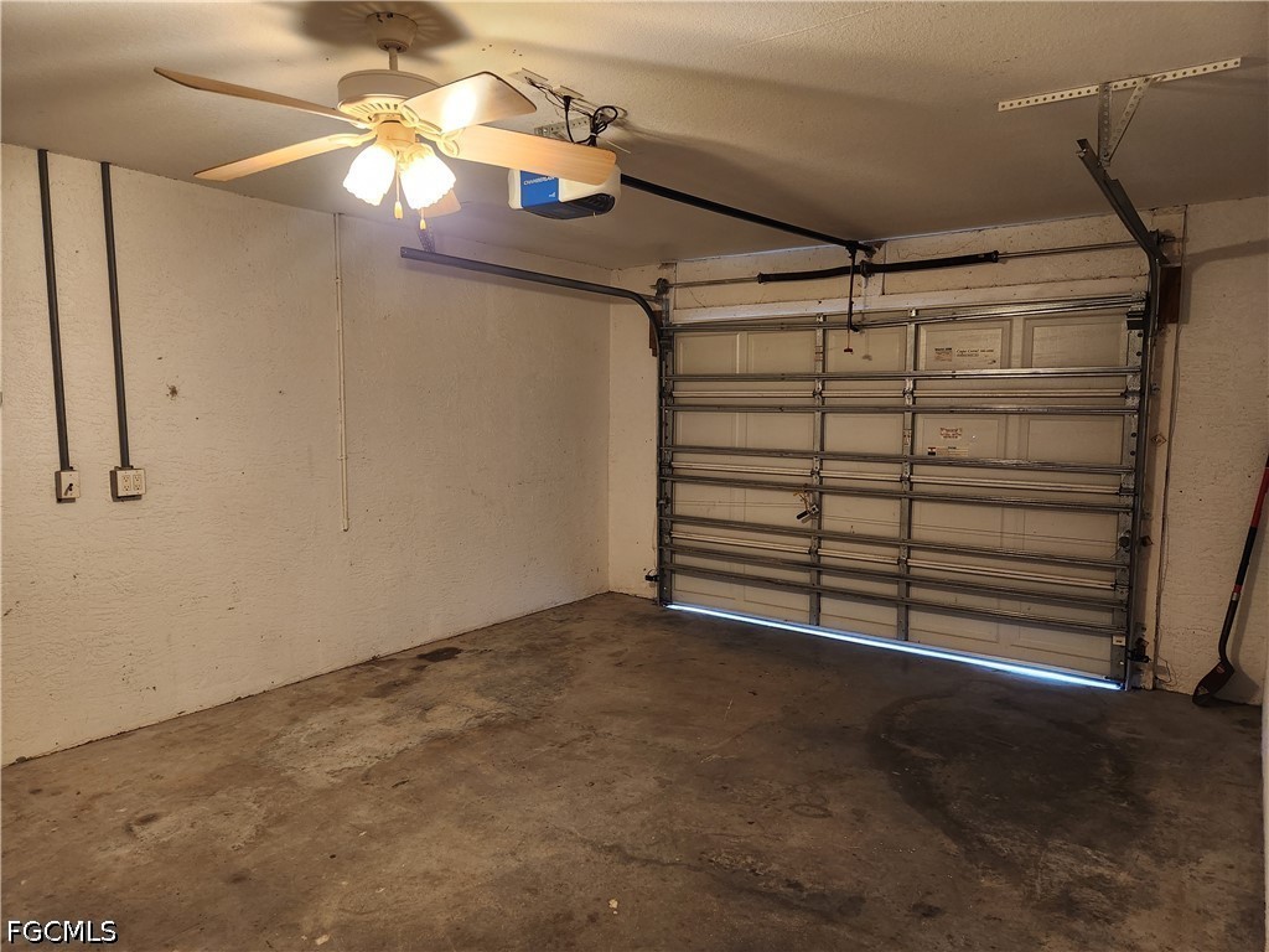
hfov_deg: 73.9
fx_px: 843
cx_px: 634
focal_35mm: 23
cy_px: 476
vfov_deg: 58.9
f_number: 1.8
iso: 400
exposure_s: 1/120
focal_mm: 5.4
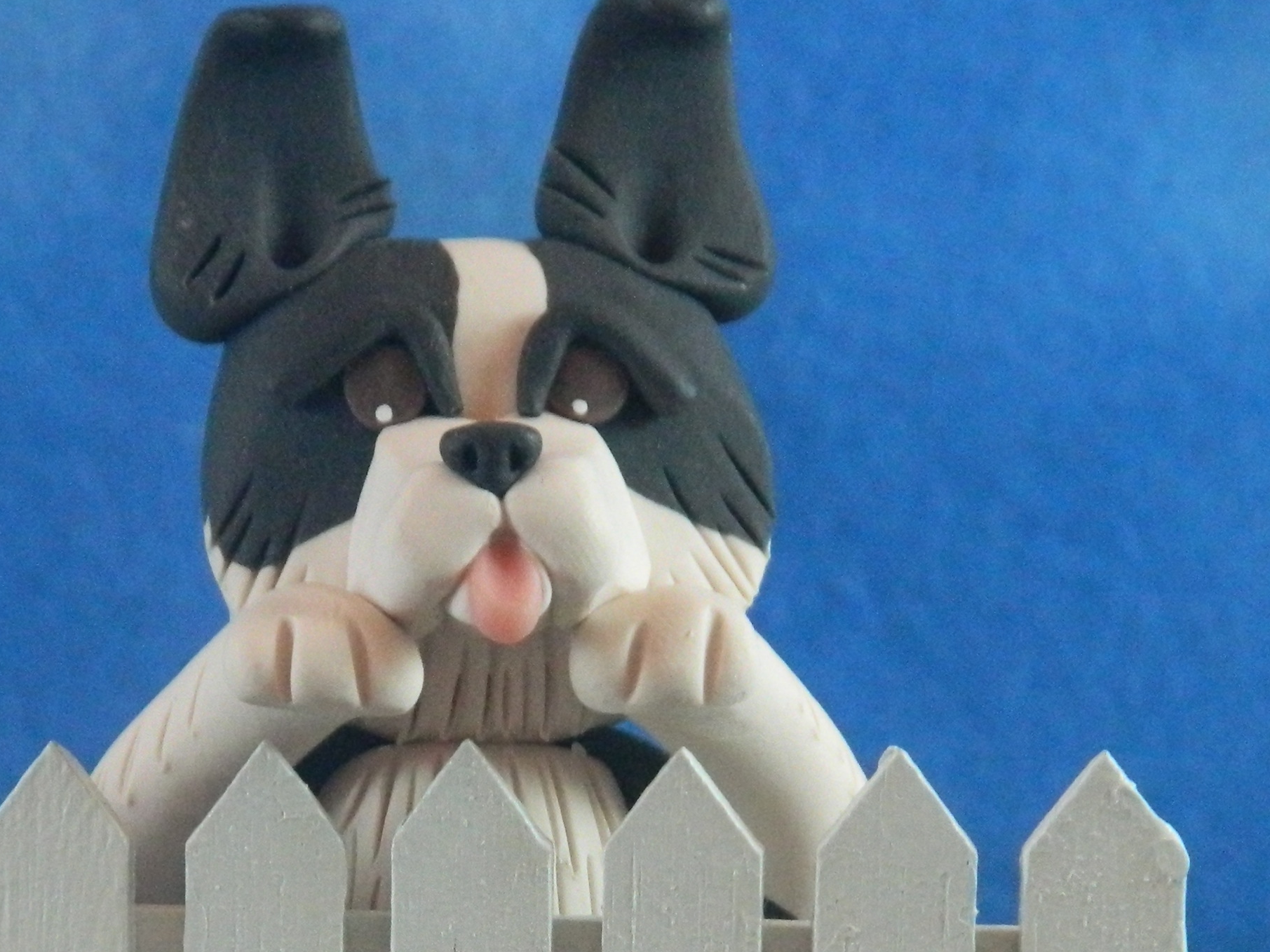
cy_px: 1084
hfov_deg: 14.5
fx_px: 4989
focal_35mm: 136
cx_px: 476
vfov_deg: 10.7
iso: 400
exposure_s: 1/40
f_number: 3.8
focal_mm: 10.2
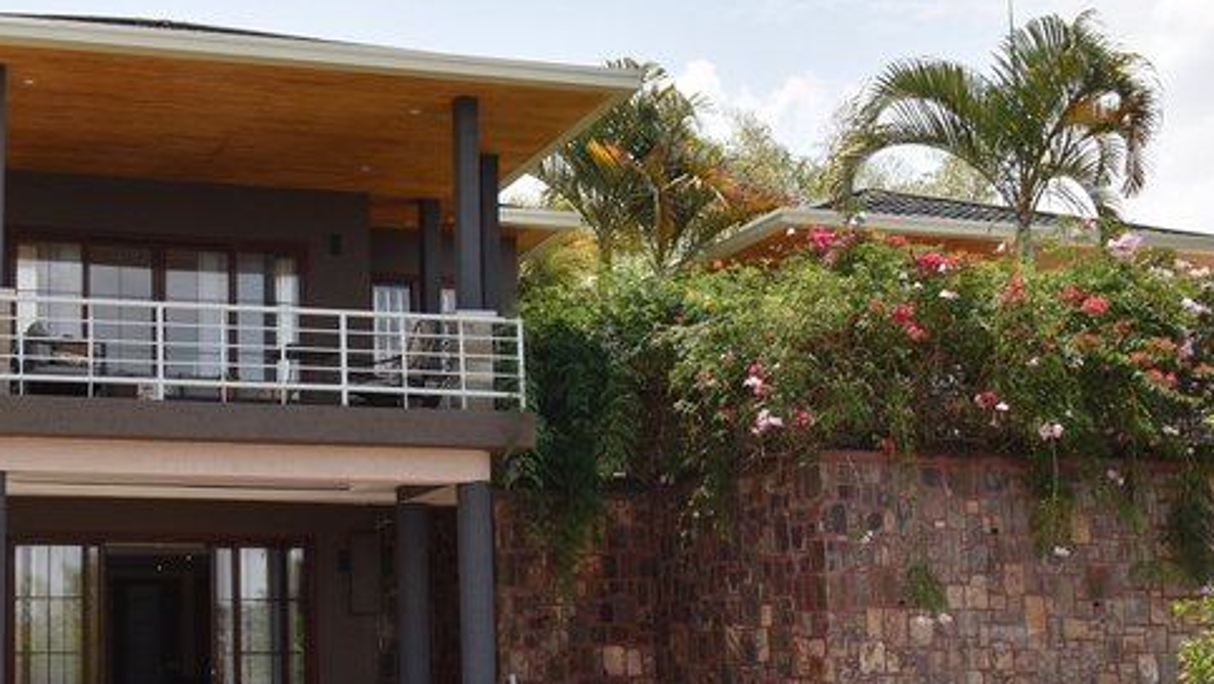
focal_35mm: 56
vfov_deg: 21.4
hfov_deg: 35.6
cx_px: 189
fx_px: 1803
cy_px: 451
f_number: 8
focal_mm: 20
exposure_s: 1/200
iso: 100
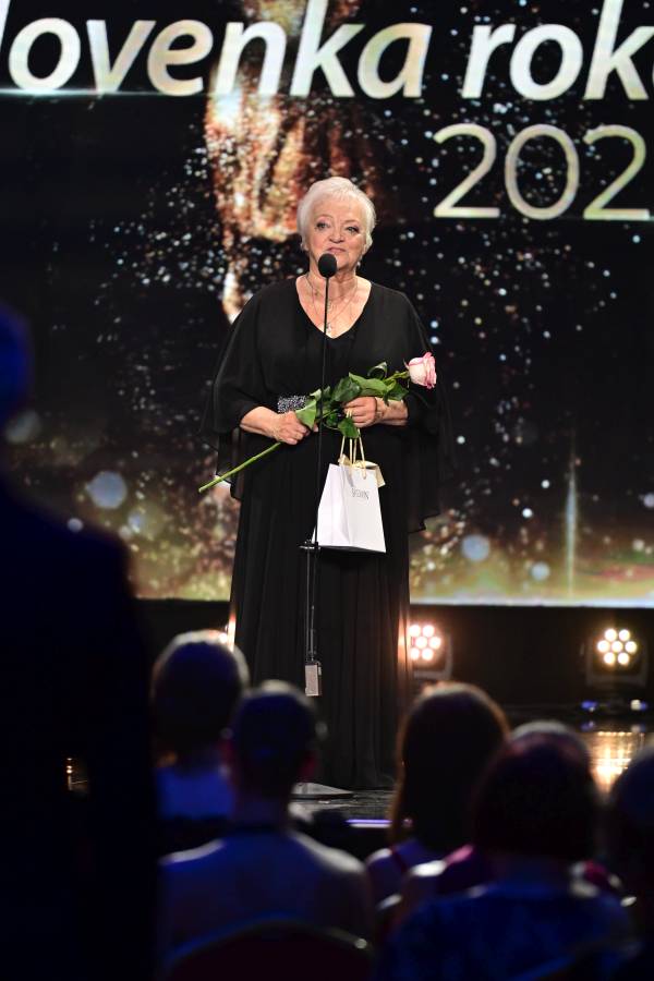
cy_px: 490
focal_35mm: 300
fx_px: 8174
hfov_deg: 4.6
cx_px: 327
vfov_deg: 6.9
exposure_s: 1/200
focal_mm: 200
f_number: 2.8
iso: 2000
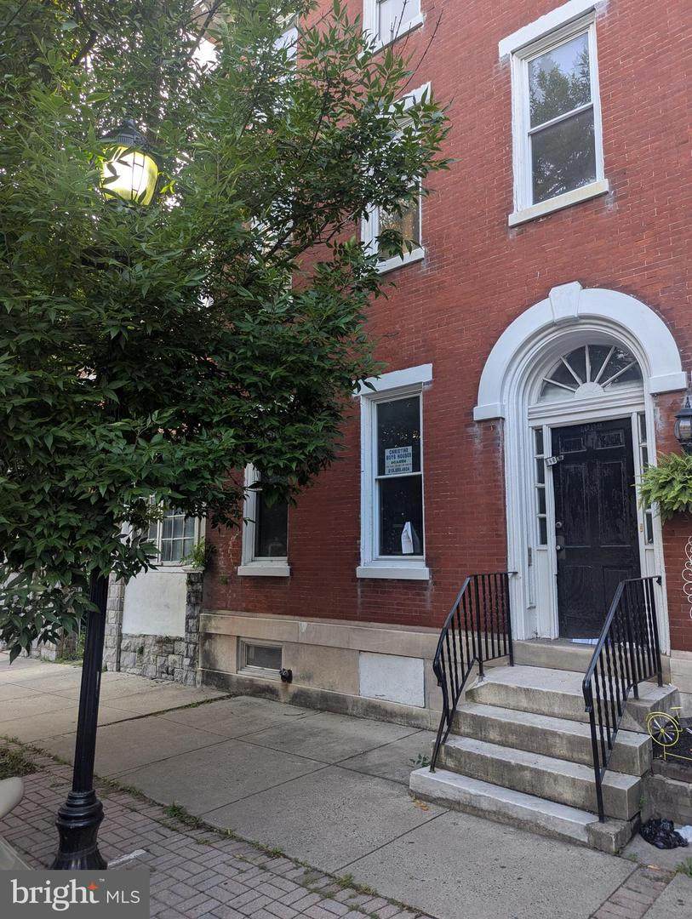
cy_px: 460
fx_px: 638
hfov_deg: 56.9
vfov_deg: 71.5
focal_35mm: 24
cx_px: 346
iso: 59
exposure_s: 1/120
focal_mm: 6.81
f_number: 1.85
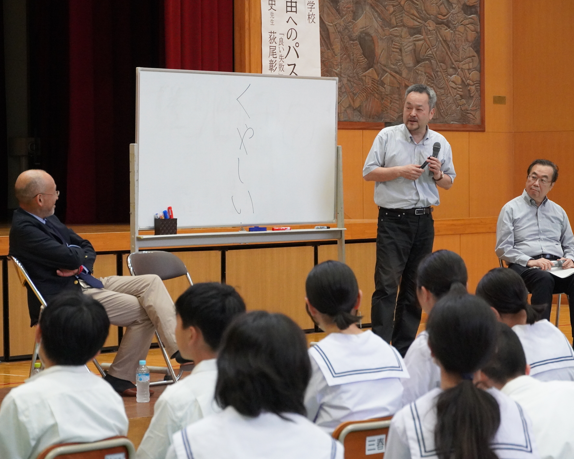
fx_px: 2021
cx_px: 266
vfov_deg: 13.0
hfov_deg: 16.2
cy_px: 231
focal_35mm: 119
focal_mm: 70
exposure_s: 1/160
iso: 5000
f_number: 5.6
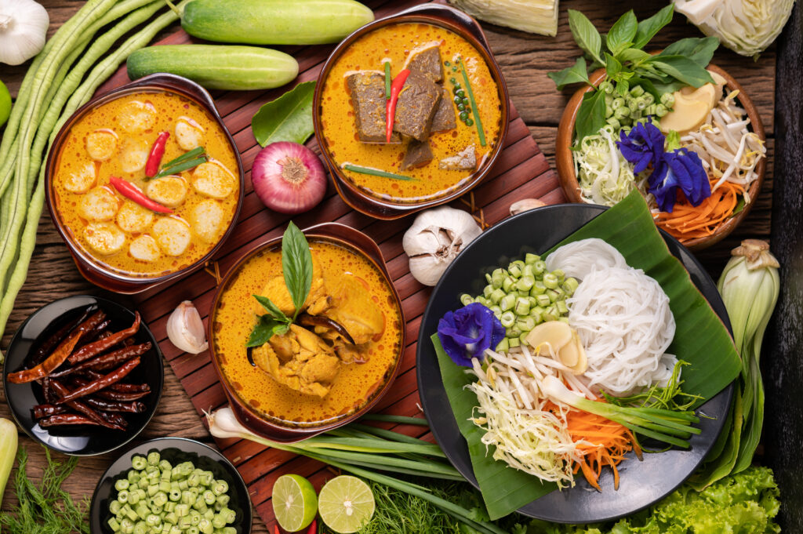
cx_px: 402
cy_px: 267
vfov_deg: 22.6
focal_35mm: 60
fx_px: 1337
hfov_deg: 33.4
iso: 100
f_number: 5.6
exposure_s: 1/100
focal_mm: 60
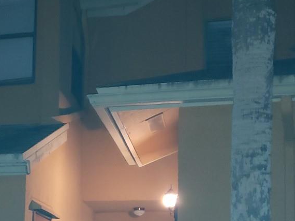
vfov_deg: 19.7
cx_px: 13
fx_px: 622
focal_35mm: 73
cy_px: 204
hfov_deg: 25.6
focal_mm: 4.3
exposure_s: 1/10
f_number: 1.5
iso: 250
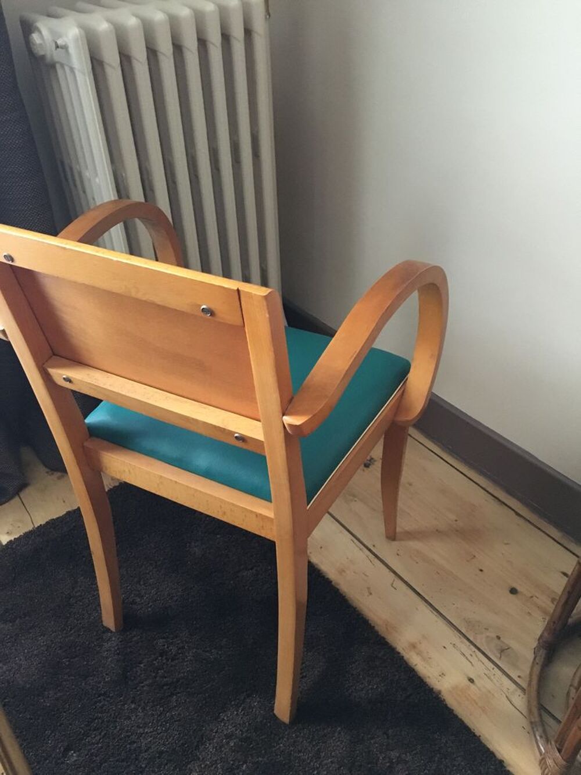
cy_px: 388
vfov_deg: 61.7
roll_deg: +1.3
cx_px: 290
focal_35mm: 29
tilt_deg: -39.5
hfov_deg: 48.2
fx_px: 649
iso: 320
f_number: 2.2
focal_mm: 4.15
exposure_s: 1/17
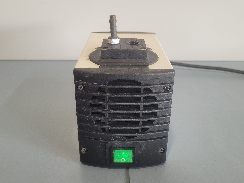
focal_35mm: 26
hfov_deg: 67.3
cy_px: 92
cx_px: 122
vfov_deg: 53.1
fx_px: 183
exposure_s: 1/100
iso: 125
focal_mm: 5.4
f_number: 1.8
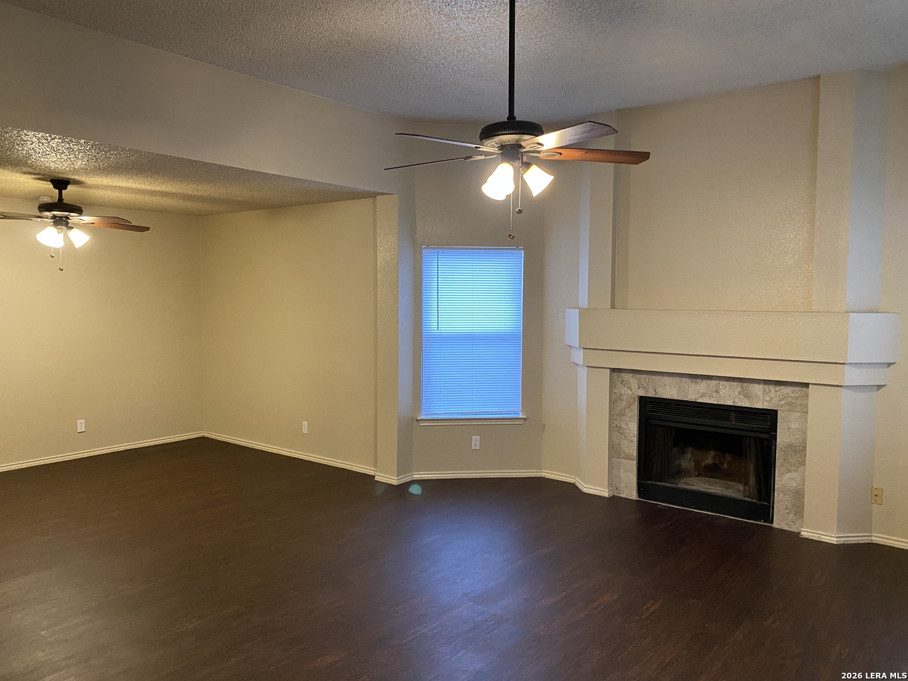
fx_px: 682
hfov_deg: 67.3
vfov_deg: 53.1
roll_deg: -0.4
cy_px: 340
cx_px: 454
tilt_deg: -3.1
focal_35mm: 26
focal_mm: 4.25
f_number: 1.8
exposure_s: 1/60
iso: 400
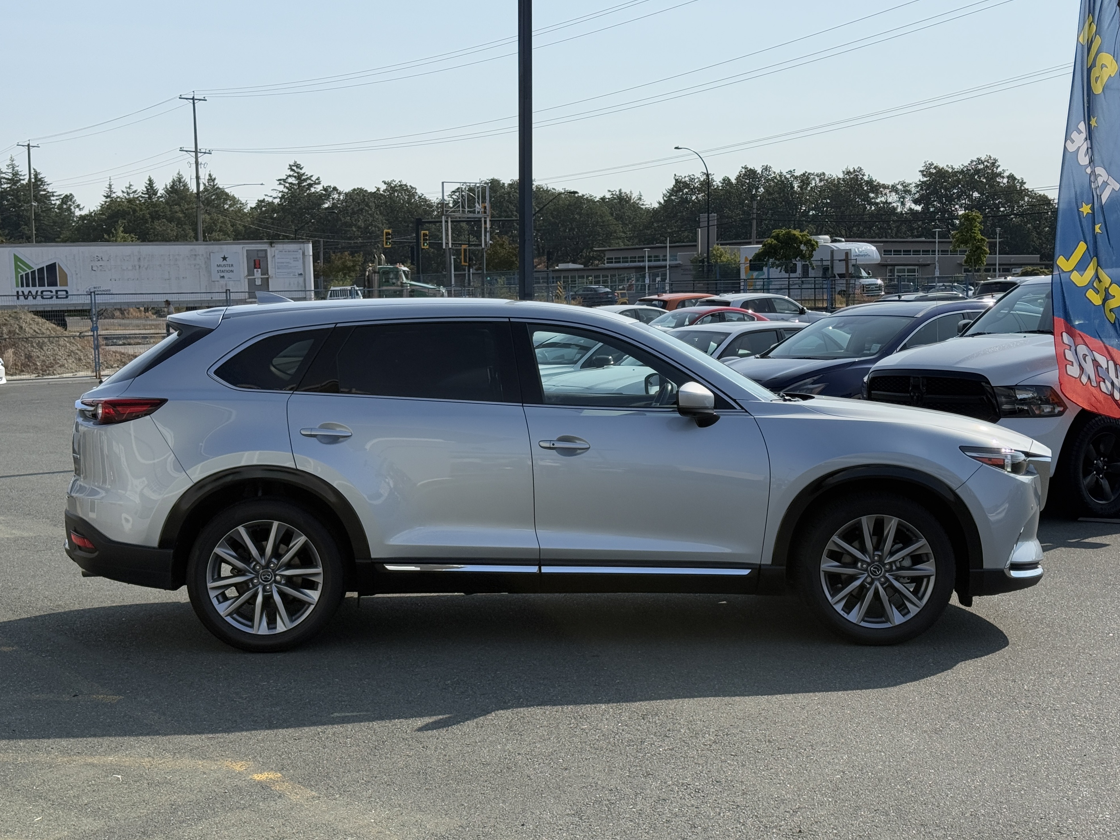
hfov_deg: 38.9
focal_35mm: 49
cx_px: 554
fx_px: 1585
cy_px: 426
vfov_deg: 29.7
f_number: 1.78
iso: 64
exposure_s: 1/6024
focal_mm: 6.76
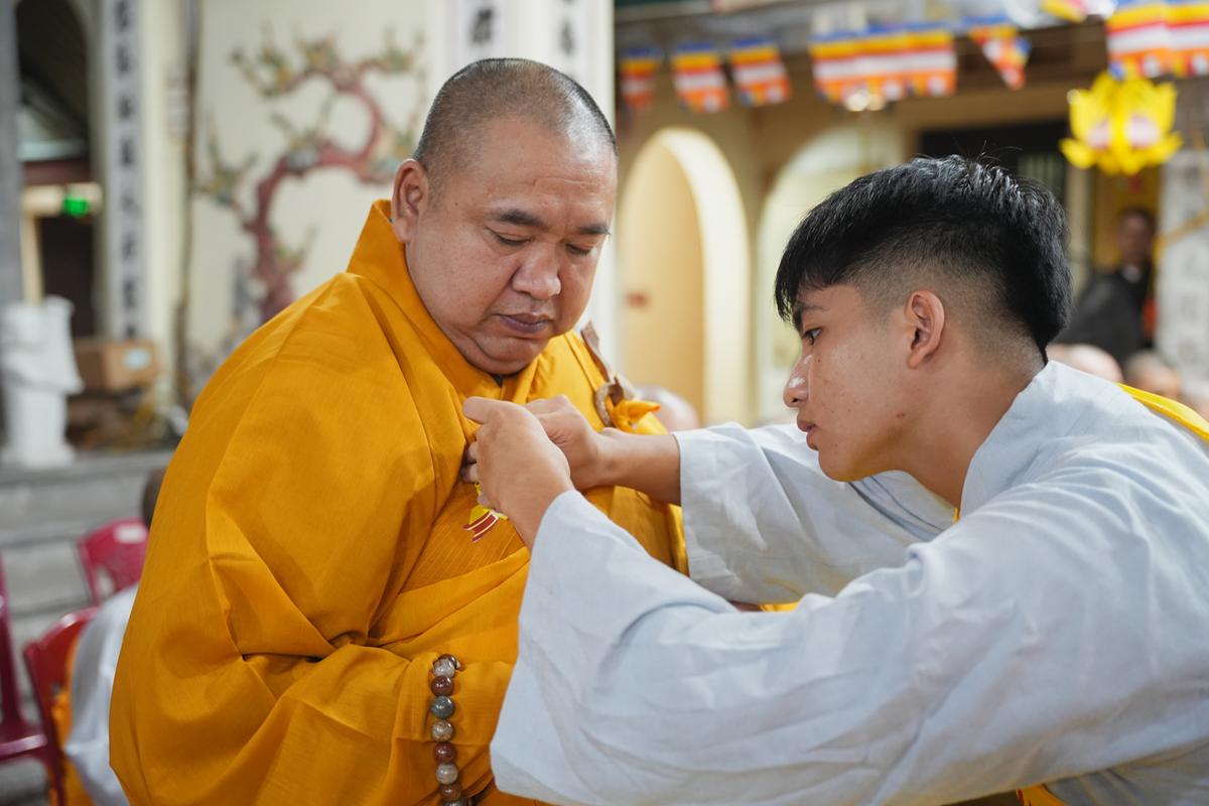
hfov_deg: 40.4
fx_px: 1642
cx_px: 604
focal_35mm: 49
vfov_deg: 27.6
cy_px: 403
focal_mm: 48.9
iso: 3200
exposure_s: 1/160
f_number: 2.8
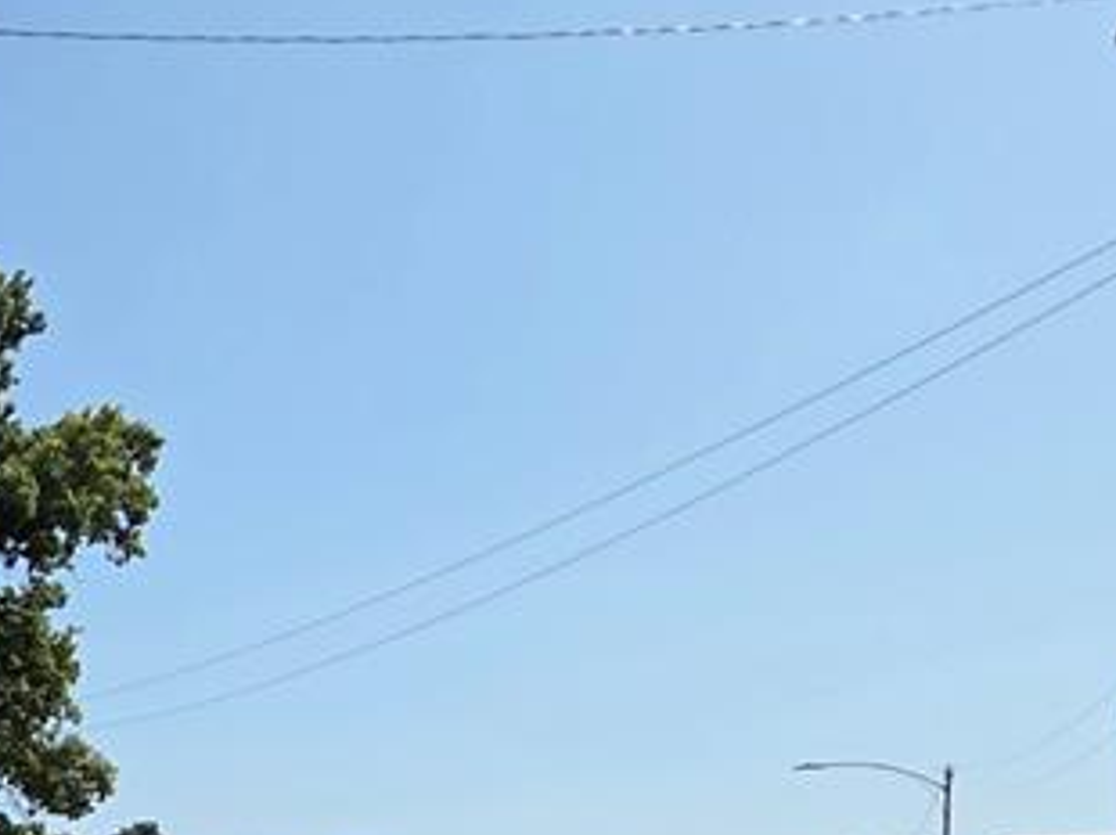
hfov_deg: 26.1
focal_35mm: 43
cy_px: 990
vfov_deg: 29.2
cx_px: -688
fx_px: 1385
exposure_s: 1/3531
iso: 50
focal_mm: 2.2
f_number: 2.2
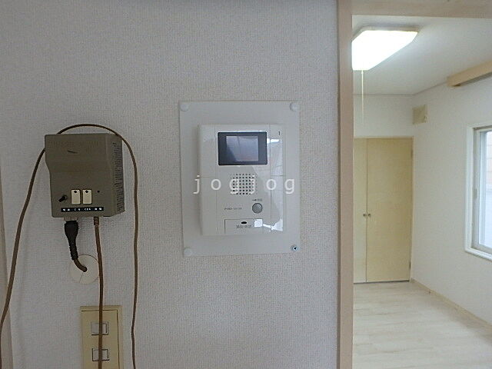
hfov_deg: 79.0
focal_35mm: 21
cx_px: 246
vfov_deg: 63.4
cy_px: 184
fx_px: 298
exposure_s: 1/30
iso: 320
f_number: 3.5
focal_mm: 3.7
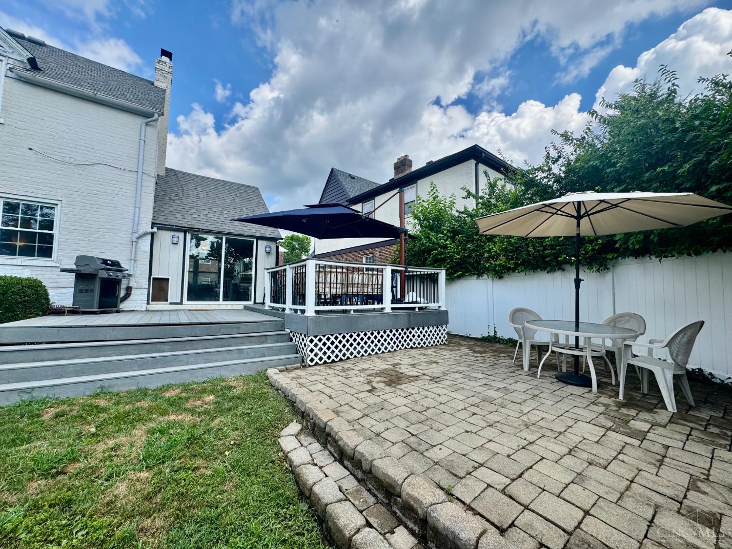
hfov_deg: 102.1
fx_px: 296
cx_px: 366
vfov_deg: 85.7
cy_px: 274
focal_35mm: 14
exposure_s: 1/687
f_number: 2.2
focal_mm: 2.22
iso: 40
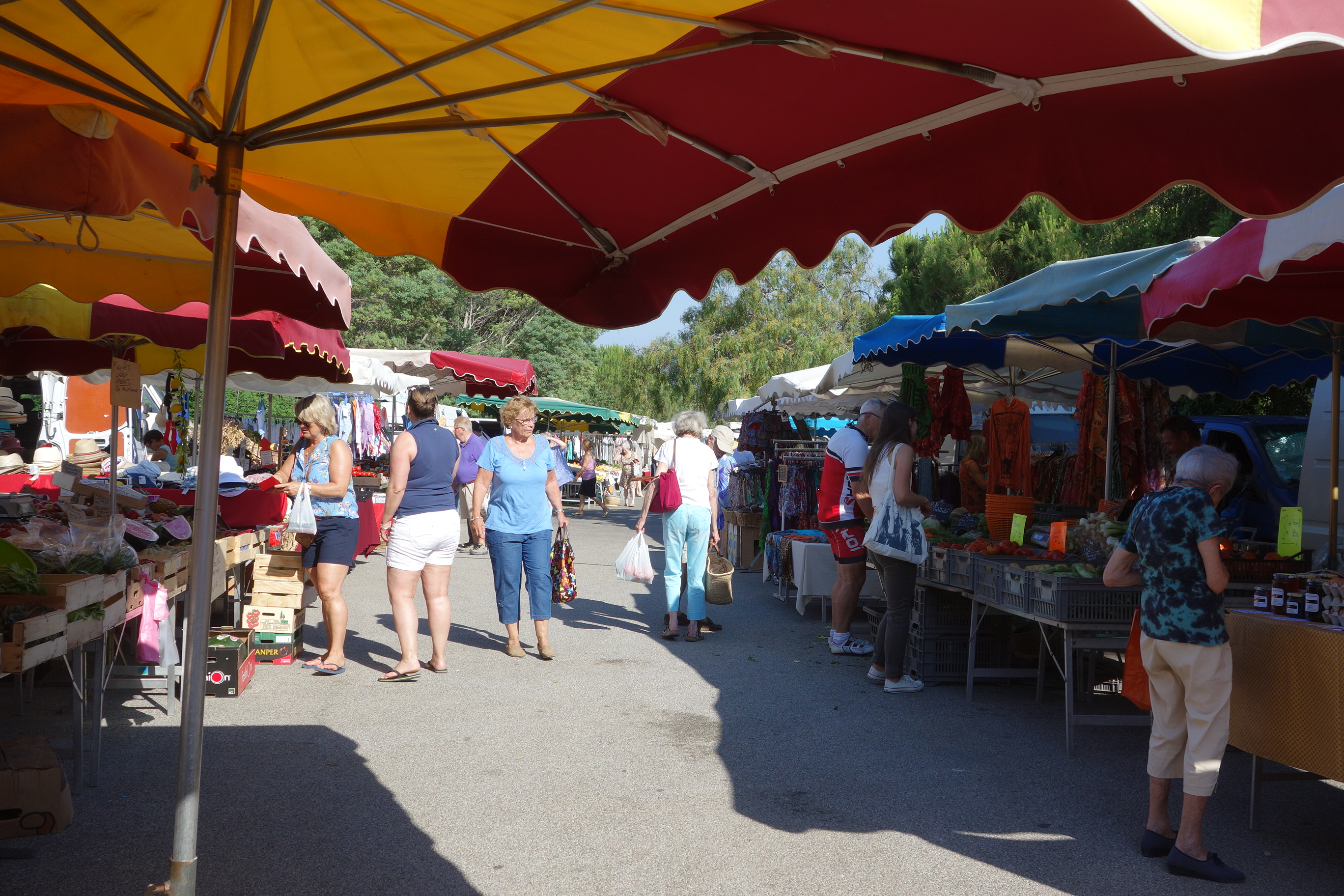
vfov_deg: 35.1
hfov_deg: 50.7
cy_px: 448
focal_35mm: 38
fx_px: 1419
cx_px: 672
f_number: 5.6
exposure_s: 1/400
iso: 125
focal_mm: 14.23
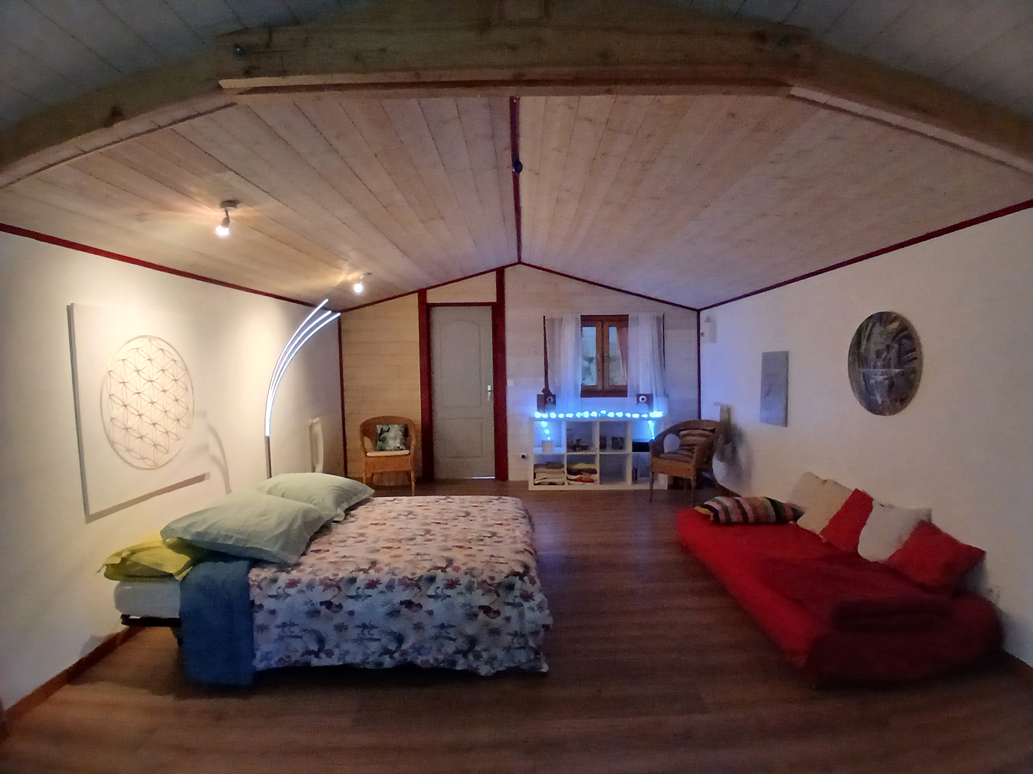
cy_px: 387
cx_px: 516
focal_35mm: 17
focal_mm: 1.4
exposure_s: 1/33.3
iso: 400
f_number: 2.2
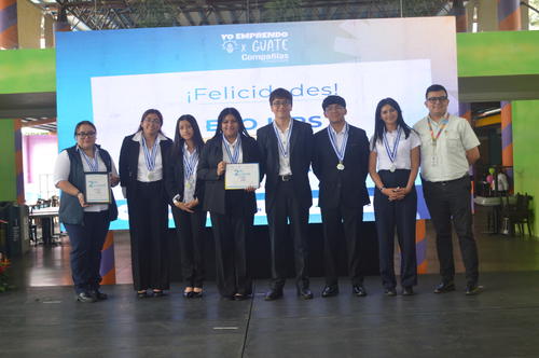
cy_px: 179
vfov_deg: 26.4
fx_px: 763
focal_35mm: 51
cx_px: 270
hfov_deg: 38.9
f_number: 5
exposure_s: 1/100
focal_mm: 34
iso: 400
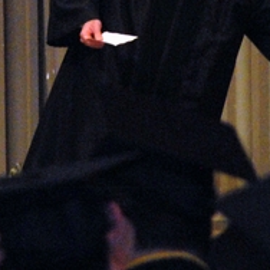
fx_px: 6077
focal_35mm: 689
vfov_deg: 2.5
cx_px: 86
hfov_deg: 2.5
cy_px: -65
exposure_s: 1/60
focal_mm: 135
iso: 1600
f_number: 5.6
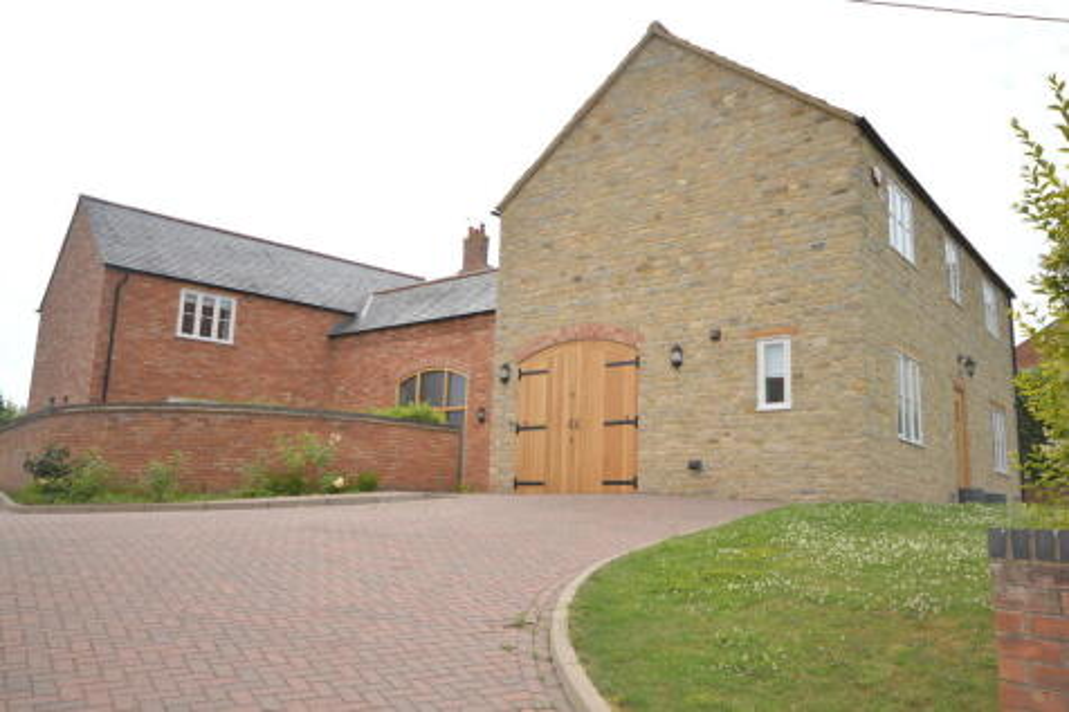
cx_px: 534
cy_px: 356
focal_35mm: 30
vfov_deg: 43.6
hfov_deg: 61.9
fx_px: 890
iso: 100
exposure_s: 1/200
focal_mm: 20
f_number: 5.6
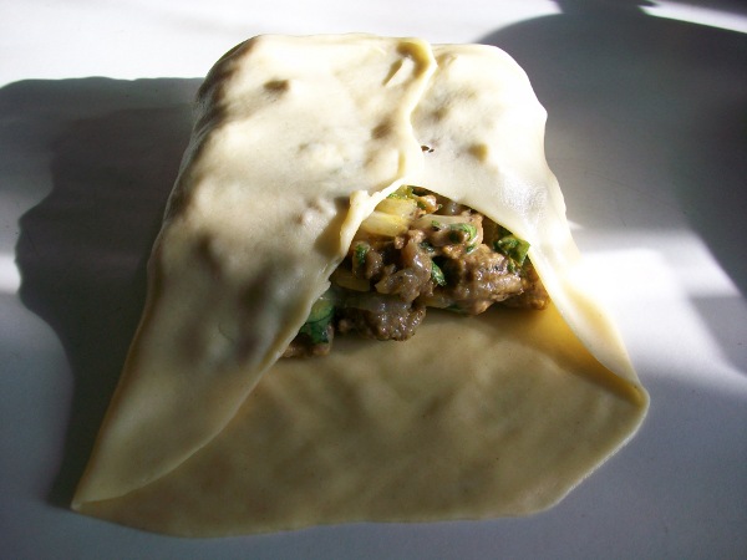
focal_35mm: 32
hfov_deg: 56.8
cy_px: 280
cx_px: 374
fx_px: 691
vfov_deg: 44.2
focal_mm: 5.7
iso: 64
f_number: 2.8
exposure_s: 1/80
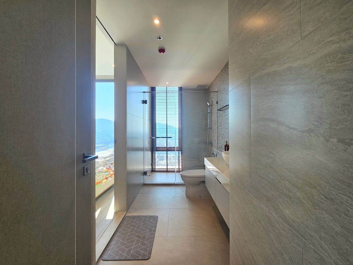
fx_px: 133
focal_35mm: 13
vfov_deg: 89.9
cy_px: 132
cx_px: 176
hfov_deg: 106.2
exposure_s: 1/167
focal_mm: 2.2
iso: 50
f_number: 2.2
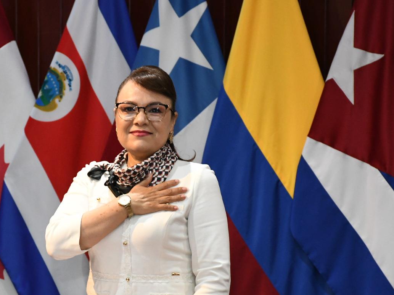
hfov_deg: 10.9
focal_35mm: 181
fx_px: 2059
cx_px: 129
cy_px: 200
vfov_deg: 8.2
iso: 3200
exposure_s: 1/125
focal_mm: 80
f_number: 6.3
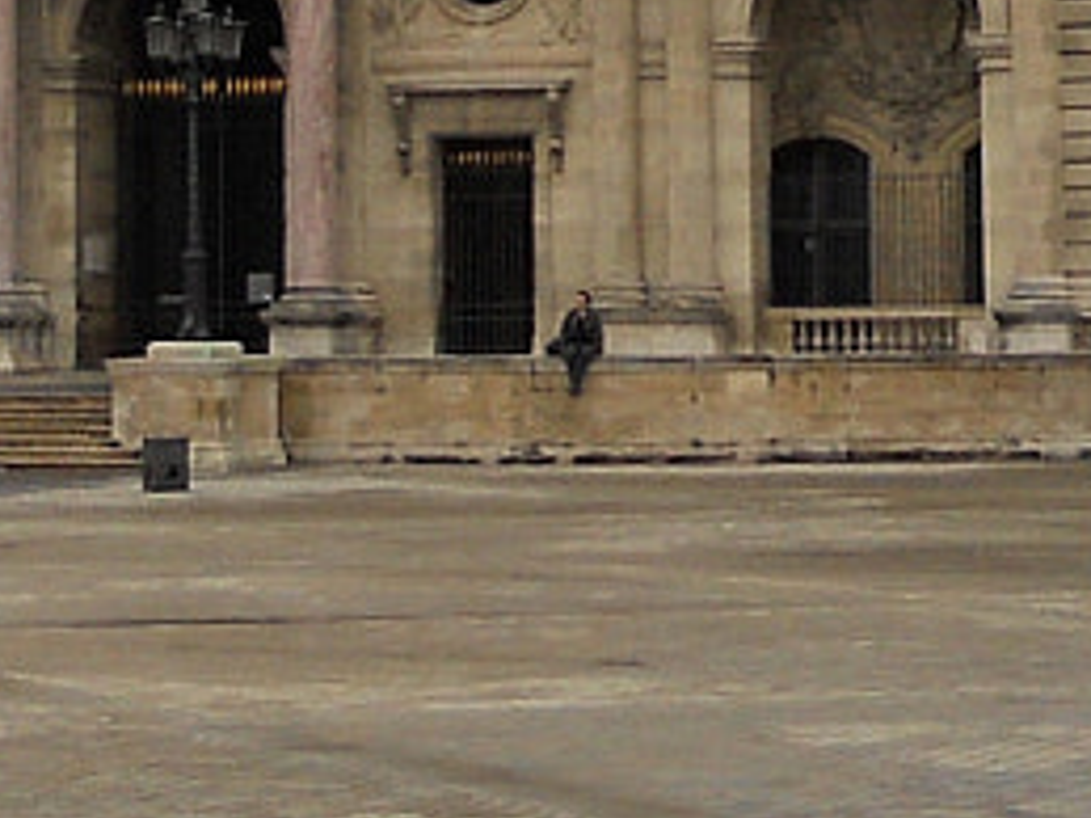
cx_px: 366
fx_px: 5261
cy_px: -624
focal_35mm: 167
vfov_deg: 8.6
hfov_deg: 11.8
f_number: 3.2
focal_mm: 4.9
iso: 80
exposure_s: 1/320
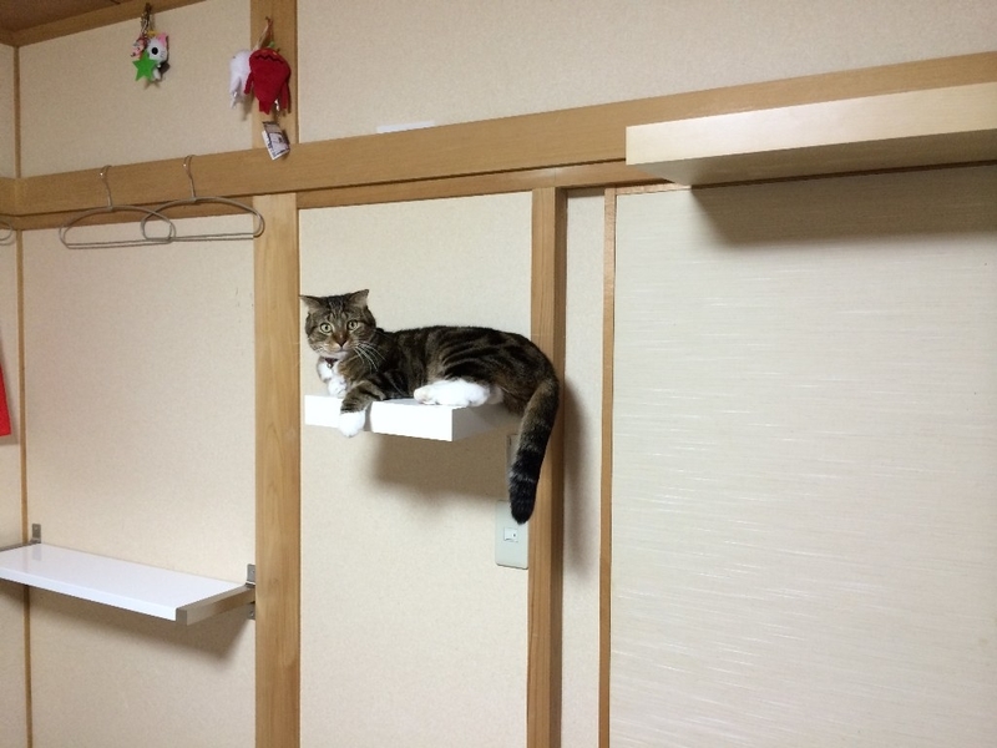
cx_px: 498
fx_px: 864
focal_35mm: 30
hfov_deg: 60.0
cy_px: 374
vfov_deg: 46.8
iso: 160
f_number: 2.2
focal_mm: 4.12
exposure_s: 1/30
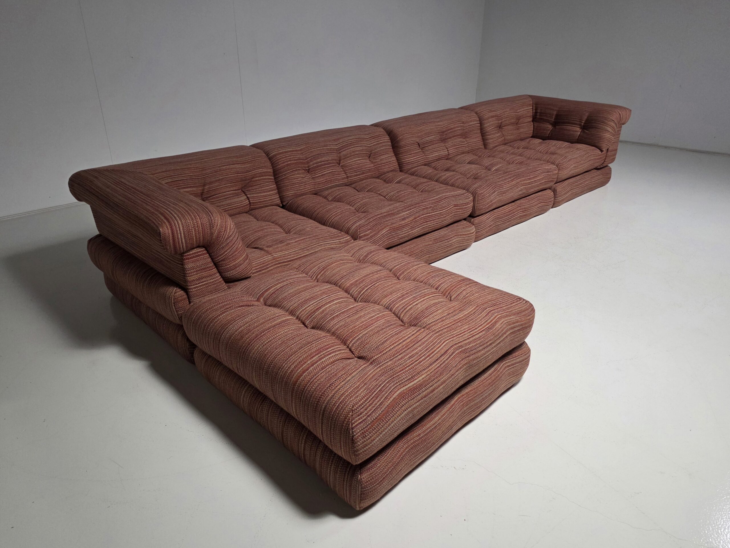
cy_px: 274
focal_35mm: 23
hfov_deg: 73.9
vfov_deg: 58.9
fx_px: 485
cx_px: 365
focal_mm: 6.3
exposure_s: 1/101
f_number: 1.7
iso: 320
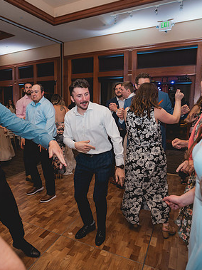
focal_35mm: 25
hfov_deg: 54.3
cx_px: 78
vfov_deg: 69.4
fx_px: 195
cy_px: 135
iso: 1000
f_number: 2.8
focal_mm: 17
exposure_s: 1/60
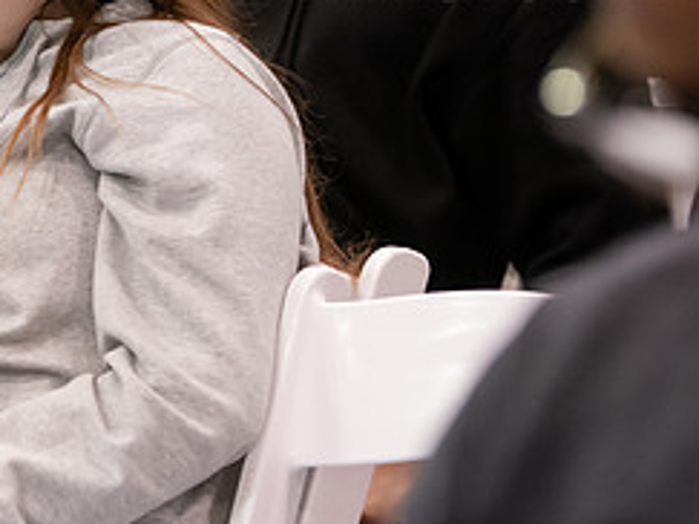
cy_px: 42
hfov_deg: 8.4
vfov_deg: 6.3
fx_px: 4723
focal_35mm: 234
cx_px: -106
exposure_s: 1/200
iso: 4000
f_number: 3.5
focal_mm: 102
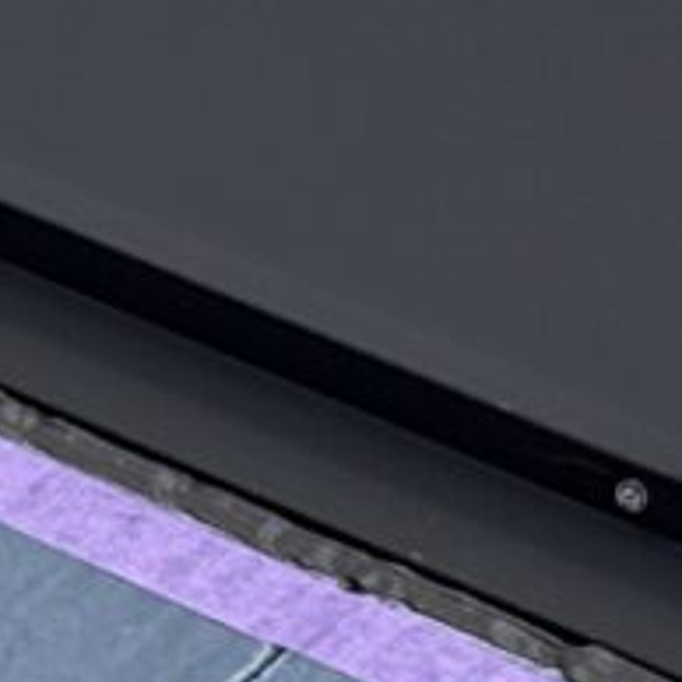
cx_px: -1687
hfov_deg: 4.0
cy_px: 281
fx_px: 9362
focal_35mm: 420
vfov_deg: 4.2
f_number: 1.78
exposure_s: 1/3096
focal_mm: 6.76
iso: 64
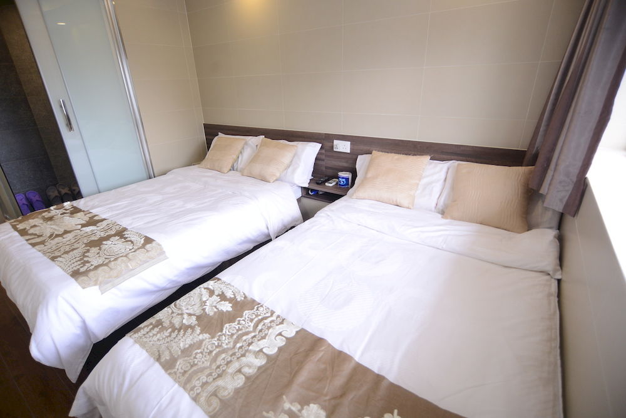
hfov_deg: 90.0
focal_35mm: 18
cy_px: 209
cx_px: 313
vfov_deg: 67.4
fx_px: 313
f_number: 4.5
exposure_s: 1/160
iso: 1000
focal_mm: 18
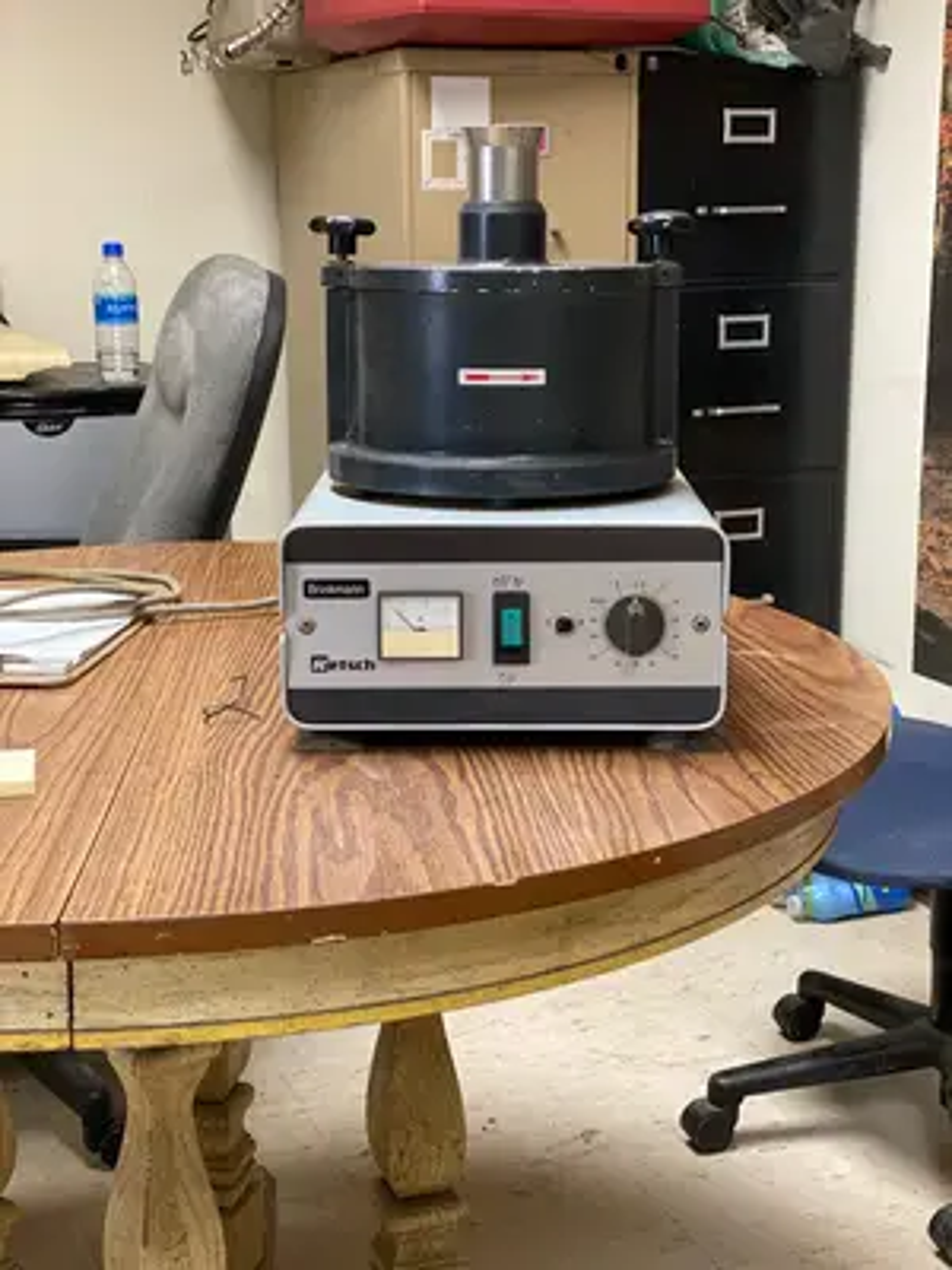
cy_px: 635
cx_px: 476
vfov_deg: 36.8
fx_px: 1907
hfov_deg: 28.0
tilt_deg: -12.0
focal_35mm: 52
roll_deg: -0.1
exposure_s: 1/40
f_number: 2
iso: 250
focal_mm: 6
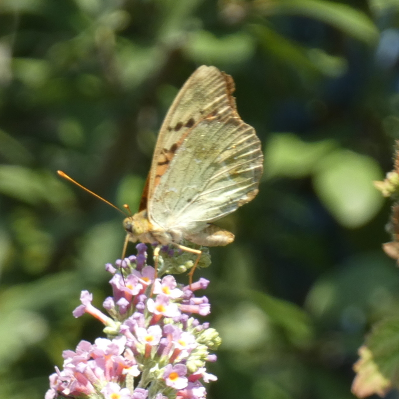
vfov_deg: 2.9
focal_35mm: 609
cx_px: 173
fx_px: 7942
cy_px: 200
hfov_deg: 2.9
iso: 160
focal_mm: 92.3
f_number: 5.6
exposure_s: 1/100
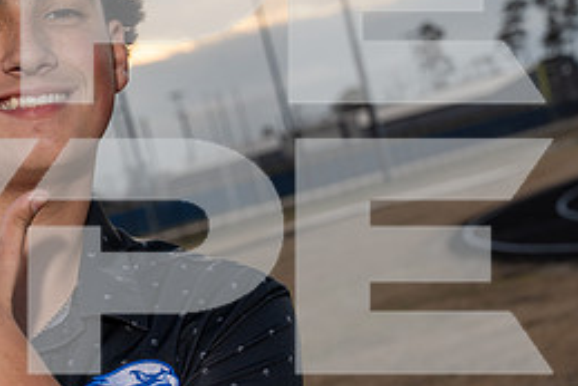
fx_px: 2522
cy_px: 258
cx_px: -16
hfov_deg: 12.9
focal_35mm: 157
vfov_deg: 8.7
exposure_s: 1/250
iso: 160
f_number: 8
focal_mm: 70
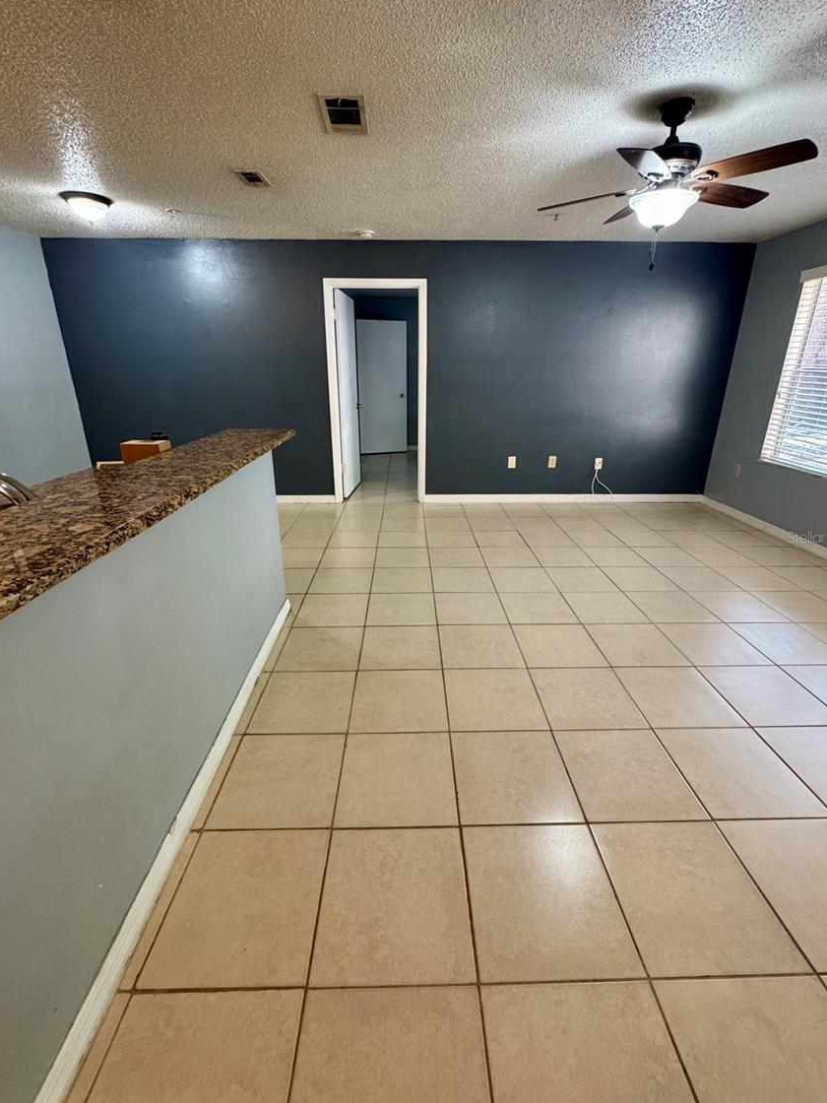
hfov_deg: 81.7
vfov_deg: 98.1
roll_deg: +0.4
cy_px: 537
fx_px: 478
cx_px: 414
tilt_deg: -19.4
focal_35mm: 15
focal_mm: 2.22
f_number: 2.2
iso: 250
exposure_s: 1/60
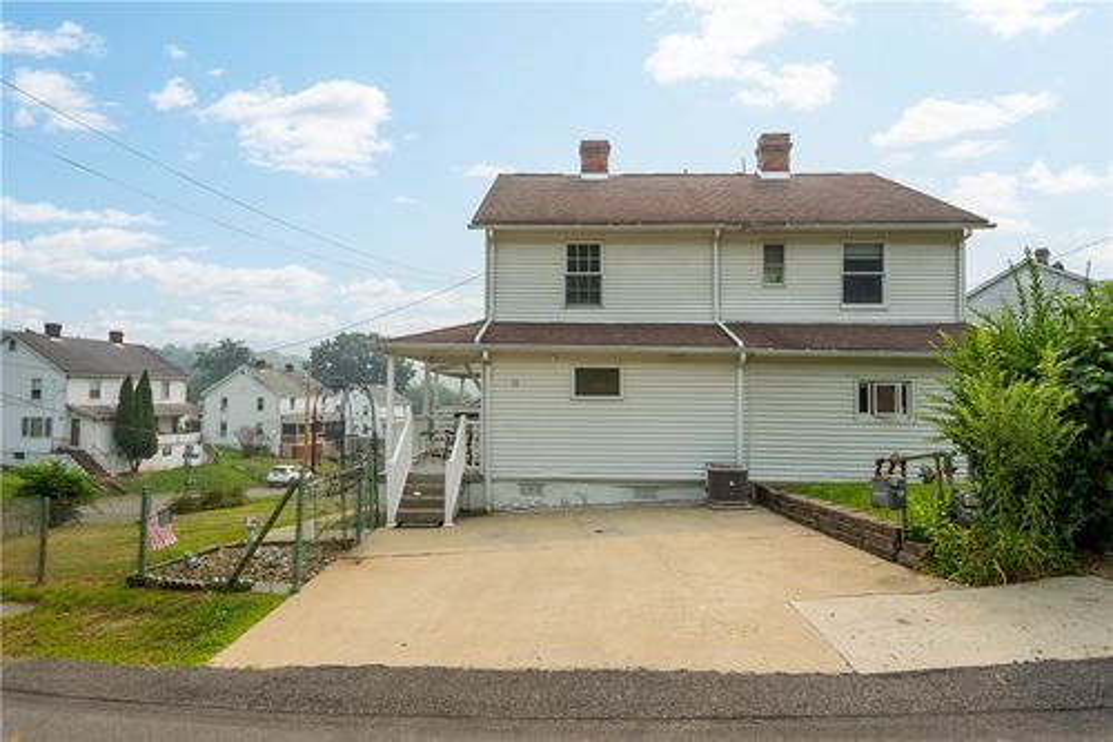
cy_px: 371
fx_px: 603
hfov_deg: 85.4
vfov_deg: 63.2
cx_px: 556
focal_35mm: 20
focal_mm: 13
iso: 100
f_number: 8
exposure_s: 1/640
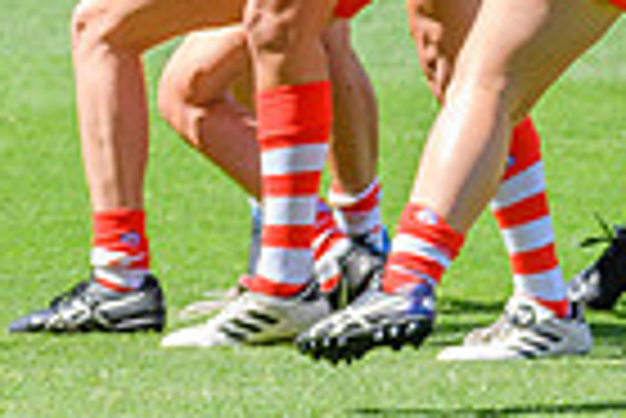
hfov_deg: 2.6
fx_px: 13734
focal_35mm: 789
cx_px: 817
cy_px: -223
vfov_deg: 1.7
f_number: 6.3
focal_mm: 150
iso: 800
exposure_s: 1/2000
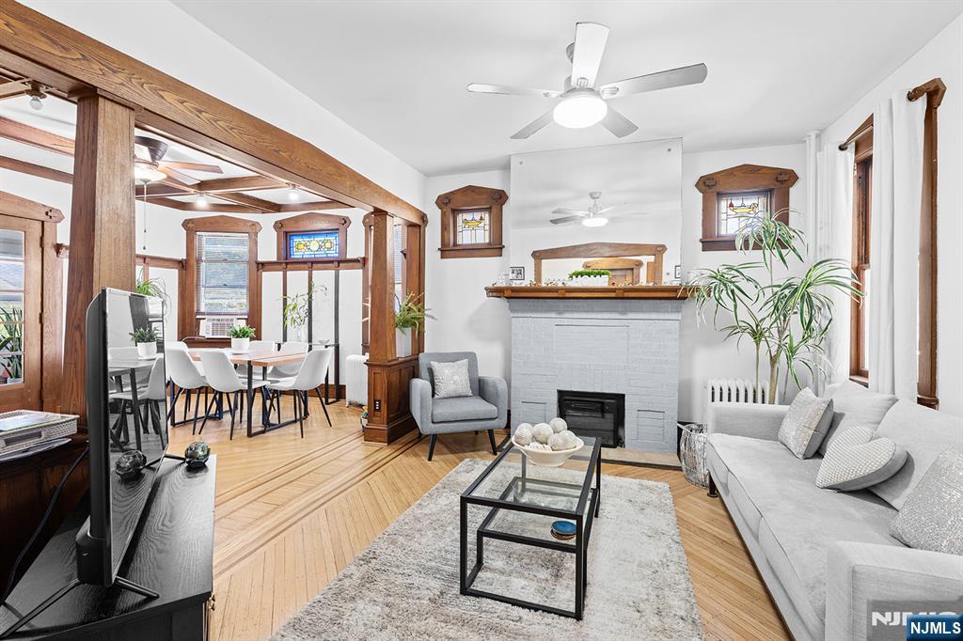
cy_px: 320
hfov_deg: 96.8
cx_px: 482
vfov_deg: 73.7
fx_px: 428
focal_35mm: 16
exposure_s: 1/2
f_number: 8
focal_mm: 16
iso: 125
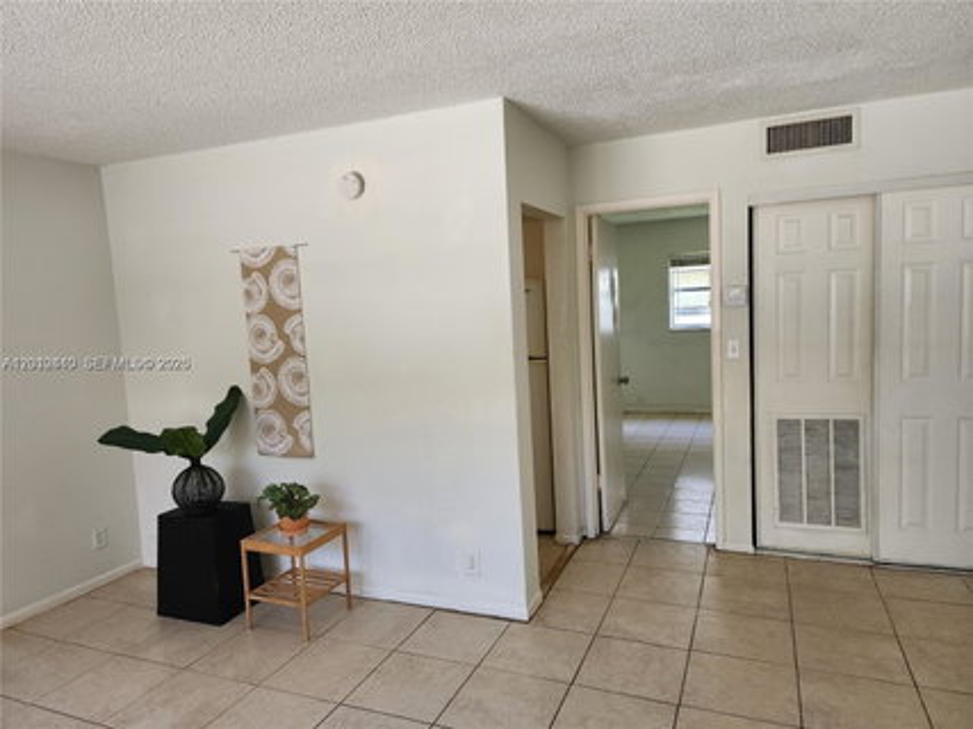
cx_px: 486
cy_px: 364
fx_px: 646
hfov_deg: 73.9
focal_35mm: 23
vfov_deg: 58.9
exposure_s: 1/180
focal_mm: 6.4
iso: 100
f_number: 1.8
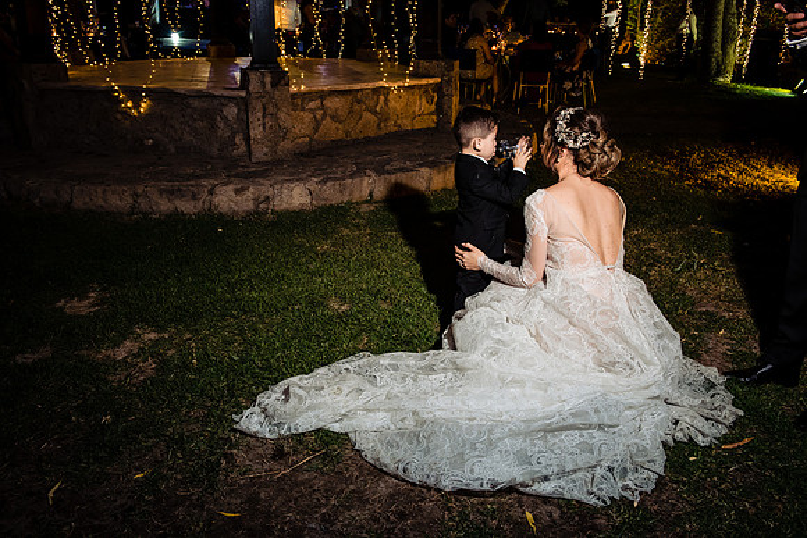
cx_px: 404
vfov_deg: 41.1
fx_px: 717
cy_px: 269
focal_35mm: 32
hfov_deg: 58.7
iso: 1600
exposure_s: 1/50
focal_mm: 32
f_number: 7.1
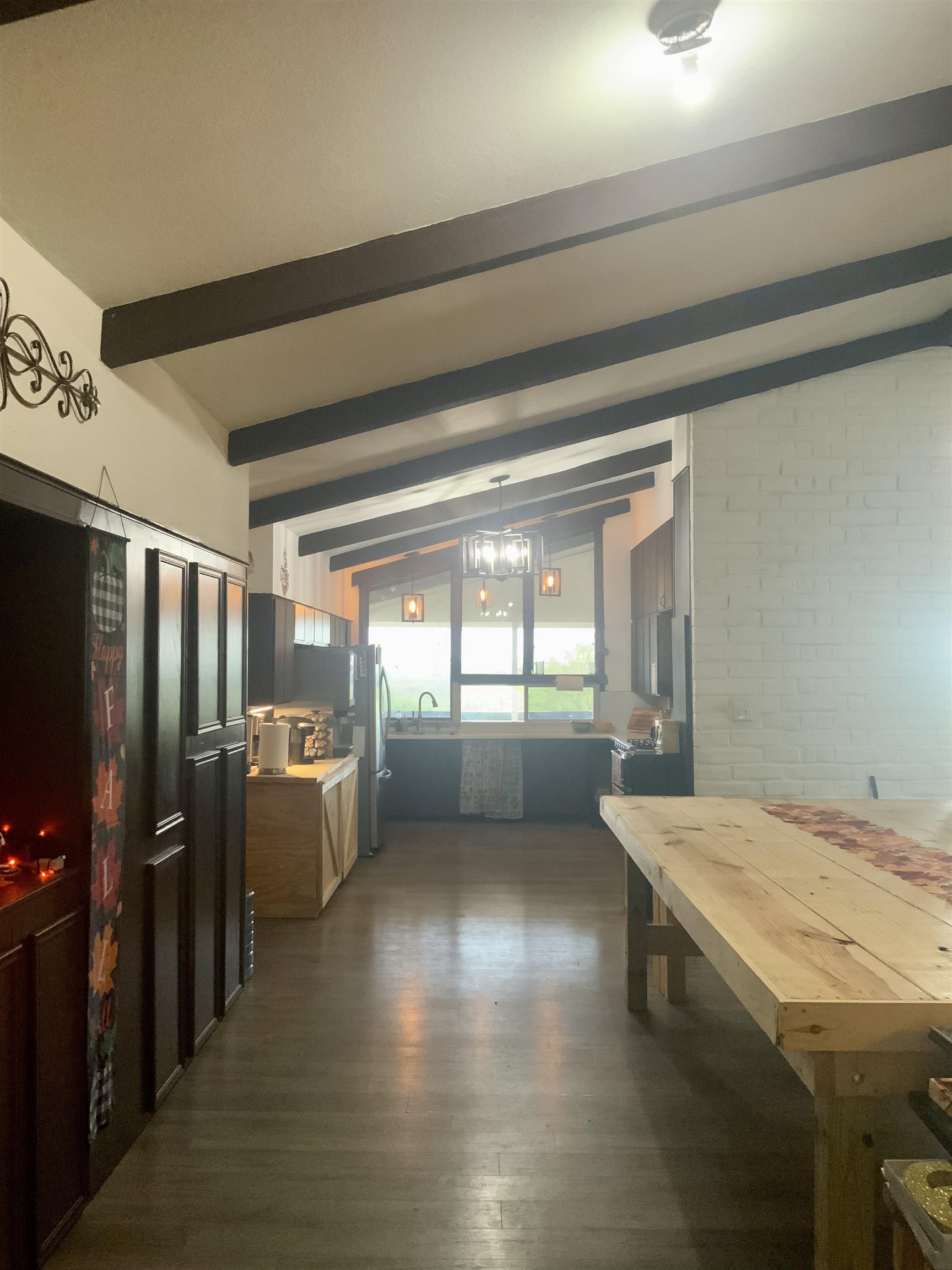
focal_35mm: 29
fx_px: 1063
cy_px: 635
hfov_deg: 48.2
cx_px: 476
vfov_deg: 61.7
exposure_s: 1/60
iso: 250
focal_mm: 3
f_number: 1.8
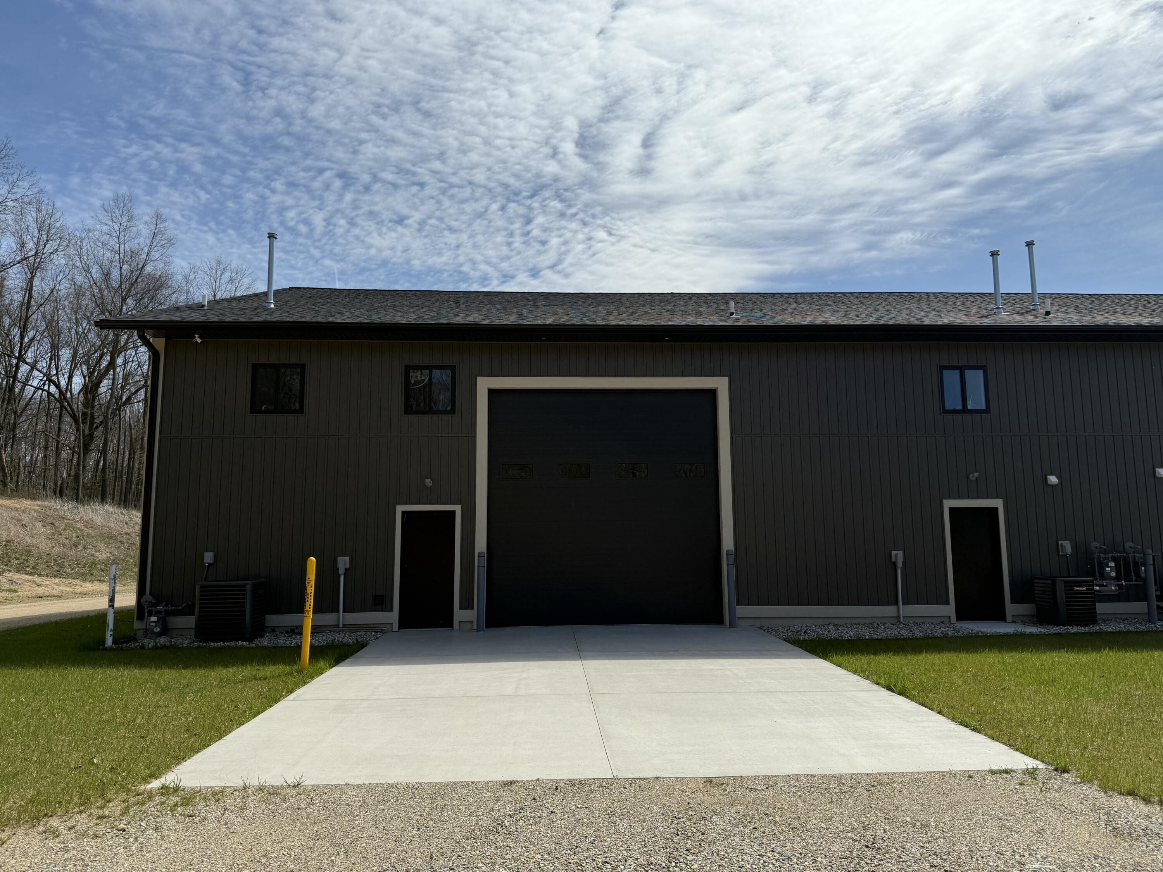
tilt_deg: +7.7
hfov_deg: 71.6
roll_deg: +0.7
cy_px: 436
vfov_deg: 56.8
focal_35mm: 24
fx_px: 806
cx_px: 582
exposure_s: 1/7353
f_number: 1.78
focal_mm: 6.76
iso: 80
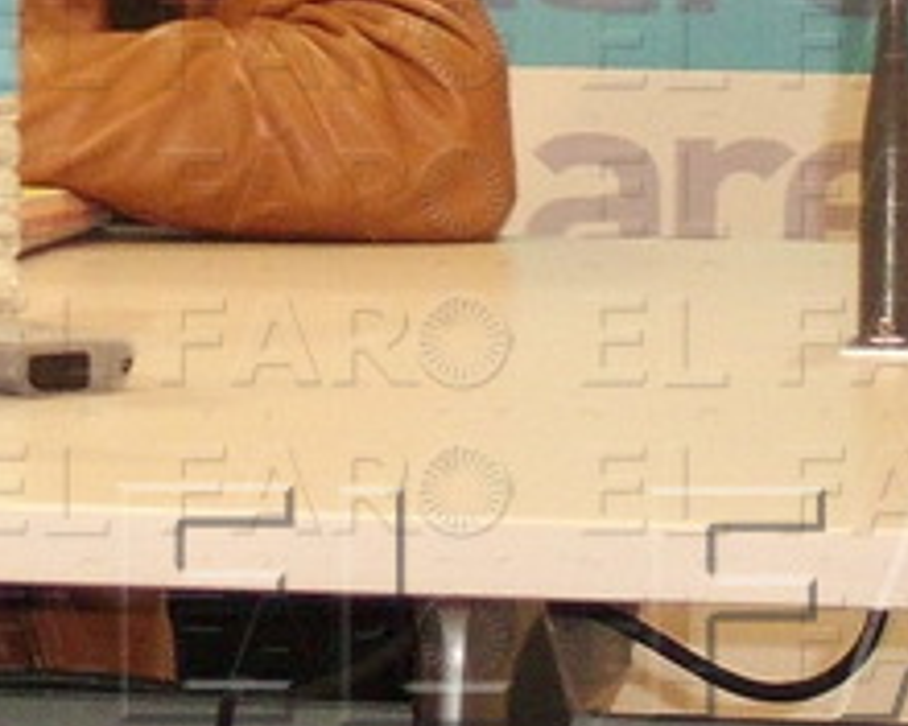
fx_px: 8680
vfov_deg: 4.7
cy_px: -668
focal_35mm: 323
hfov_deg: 5.9
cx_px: -437
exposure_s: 1/100
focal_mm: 12.6
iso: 200
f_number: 4.2
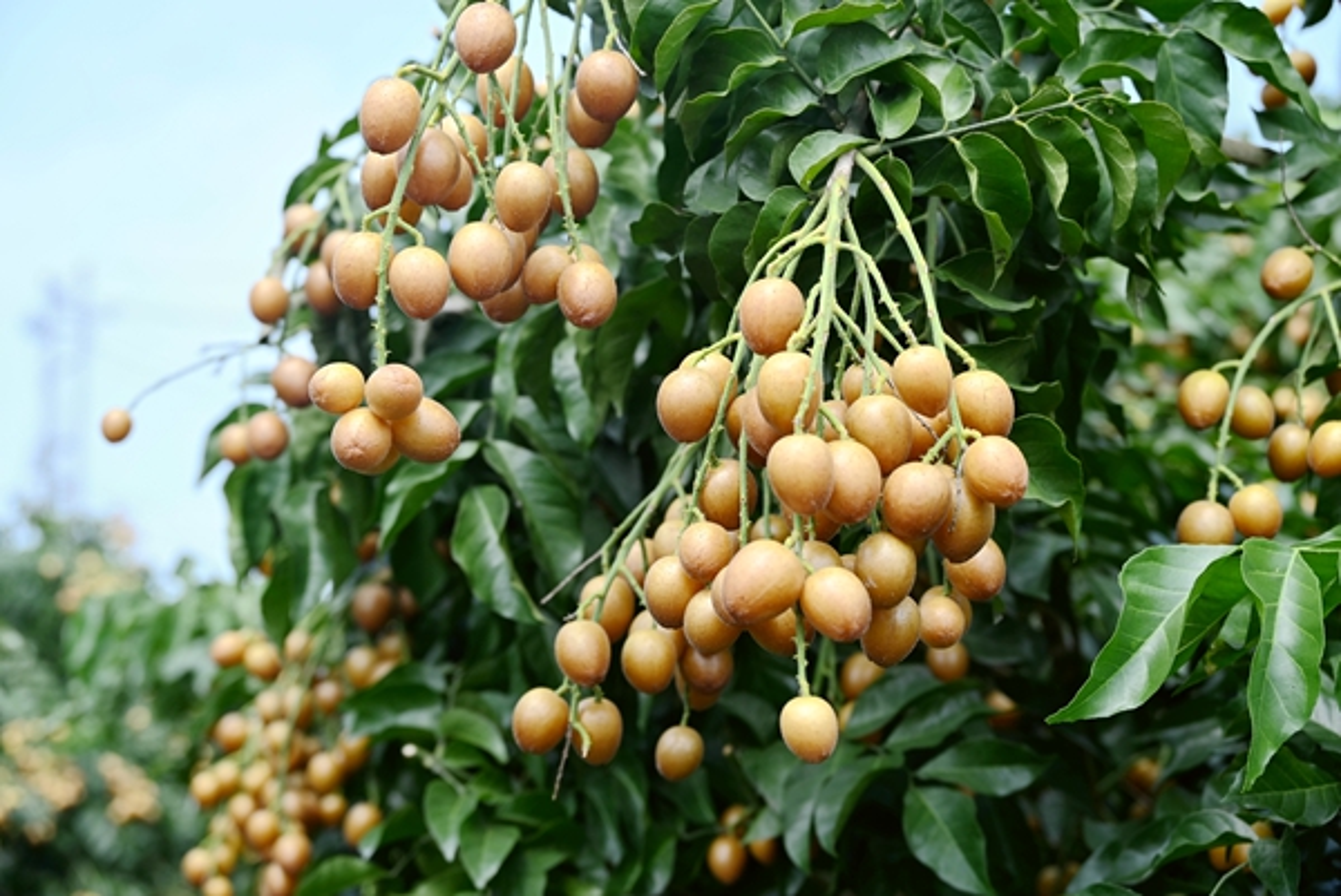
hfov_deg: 32.4
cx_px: 670
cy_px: 448
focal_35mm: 62
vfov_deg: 21.9
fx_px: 2311
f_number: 6
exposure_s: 1/250
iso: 110
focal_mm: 62
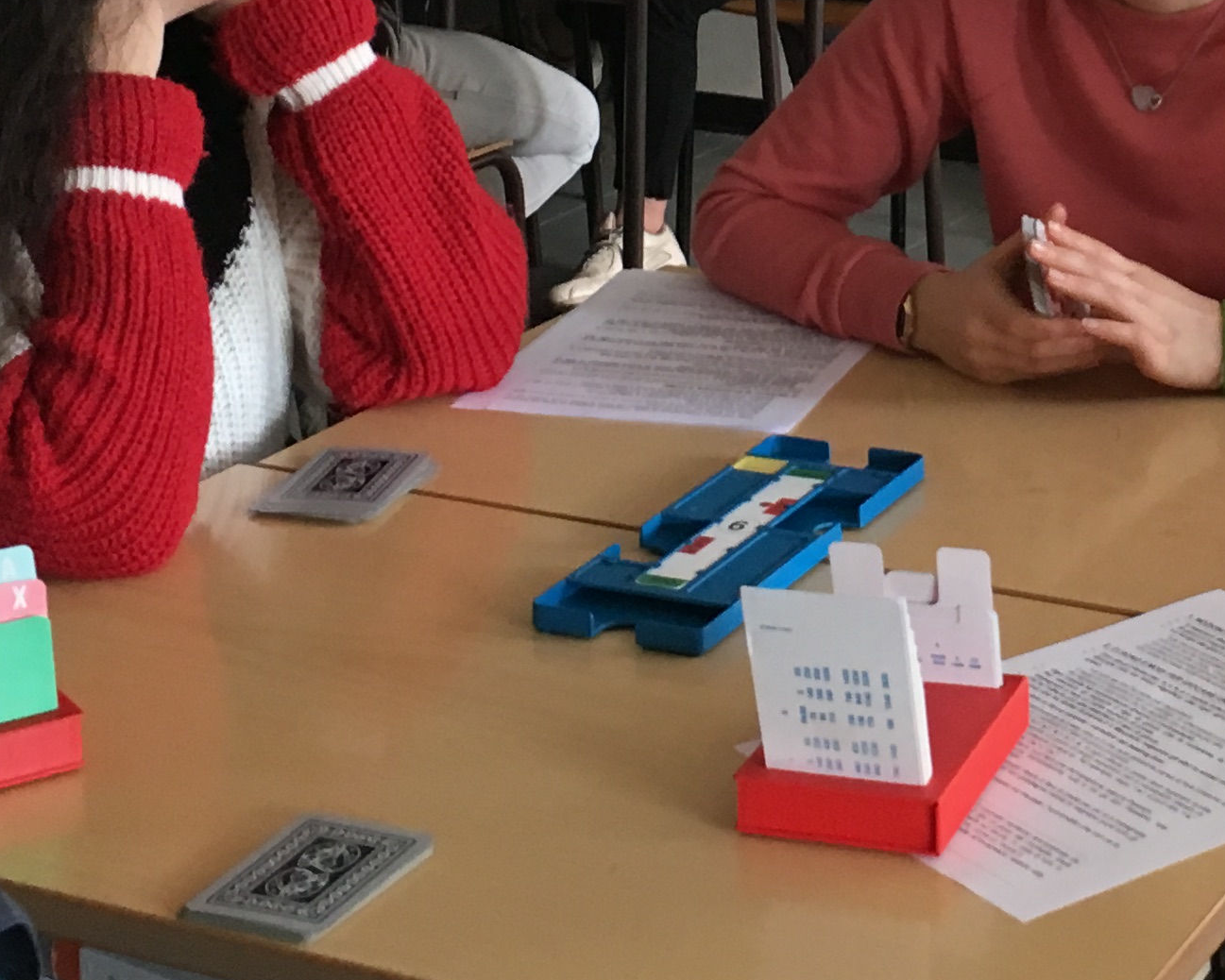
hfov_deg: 21.3
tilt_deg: -9.4
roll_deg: +0.4
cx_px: 1064
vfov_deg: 16.9
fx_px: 3191
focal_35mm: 88
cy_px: -78
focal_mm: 4.15
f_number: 2.2
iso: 125
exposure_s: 1/33
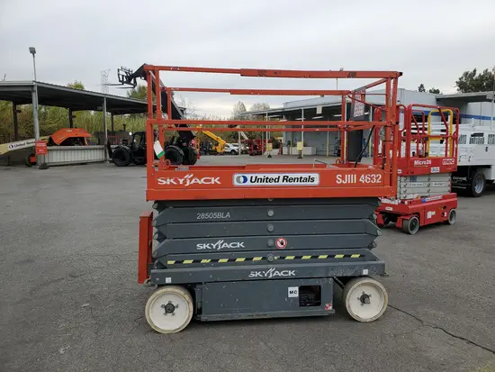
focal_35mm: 26
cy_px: 186
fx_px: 372
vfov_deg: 53.1
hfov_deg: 67.3
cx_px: 248
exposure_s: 1/712
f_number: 2.4
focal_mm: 4.3
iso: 50
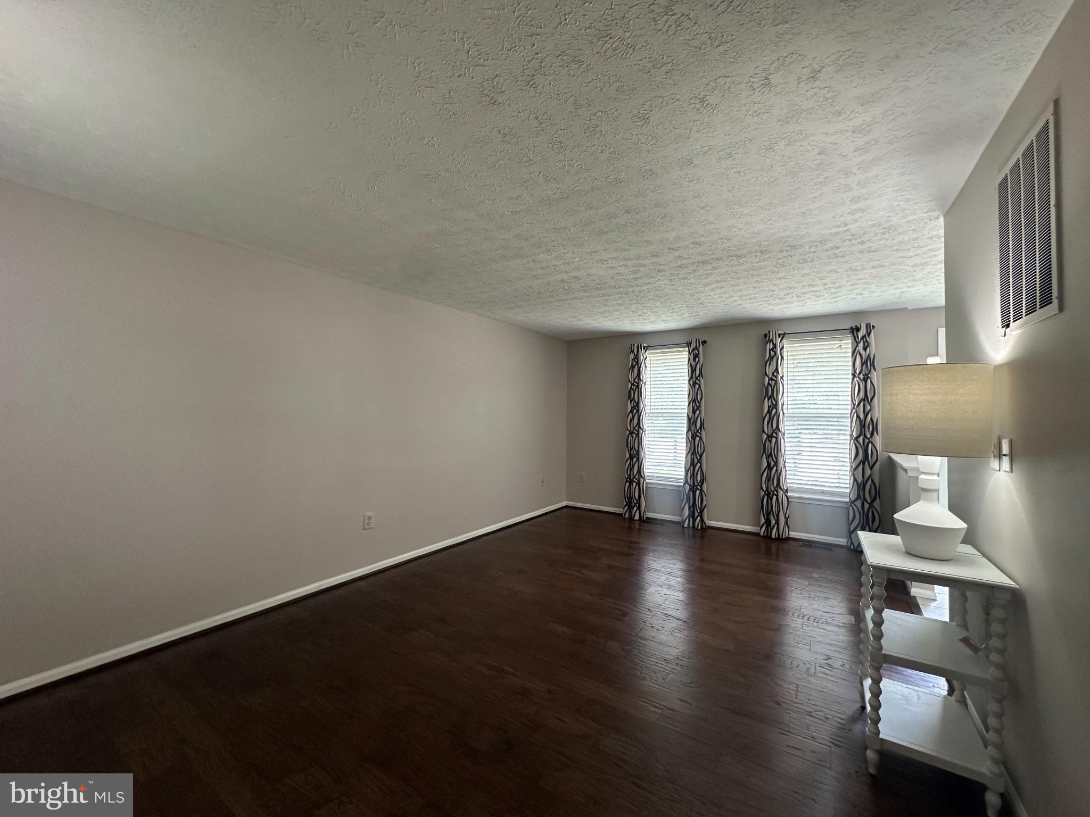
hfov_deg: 102.1
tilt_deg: +1.4
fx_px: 441
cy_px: 408
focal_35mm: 14
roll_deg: -0.6
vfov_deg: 85.7
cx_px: 545
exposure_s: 1/60
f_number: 2.2
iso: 200
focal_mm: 2.22
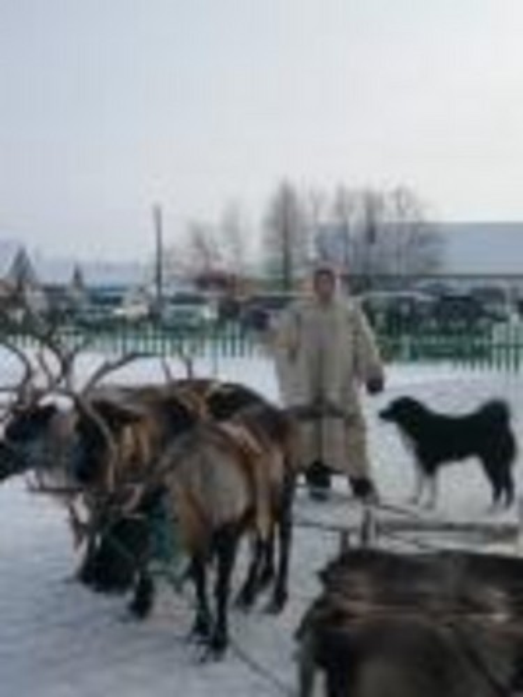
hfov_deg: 30.9
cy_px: 348
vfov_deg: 40.4
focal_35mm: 47
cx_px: 262
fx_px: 947
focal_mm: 7.8
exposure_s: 1/160
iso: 100
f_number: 9
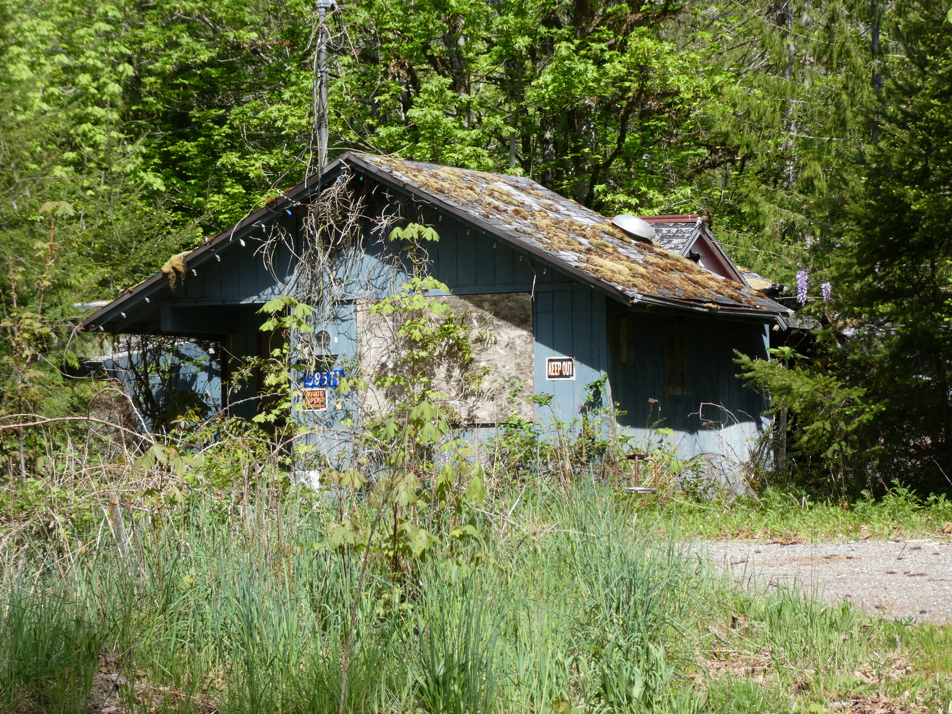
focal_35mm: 135
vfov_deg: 11.0
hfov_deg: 14.6
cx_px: 476
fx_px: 3713
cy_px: 357
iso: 80
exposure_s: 1/160
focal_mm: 24.2
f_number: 5.3
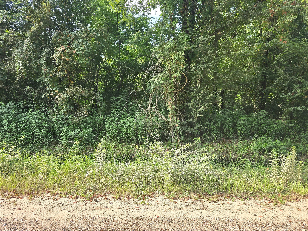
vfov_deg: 58.9
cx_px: 154
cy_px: 116
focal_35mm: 23
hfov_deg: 73.9
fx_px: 205
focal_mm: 6.3
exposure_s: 1/182
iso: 16
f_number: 1.7
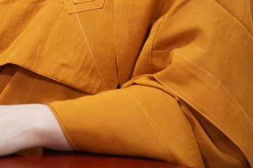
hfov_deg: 9.2
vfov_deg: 6.1
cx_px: -45
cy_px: -91
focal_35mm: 221
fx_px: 1552
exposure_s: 1/80
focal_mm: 70
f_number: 2.8
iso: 2000
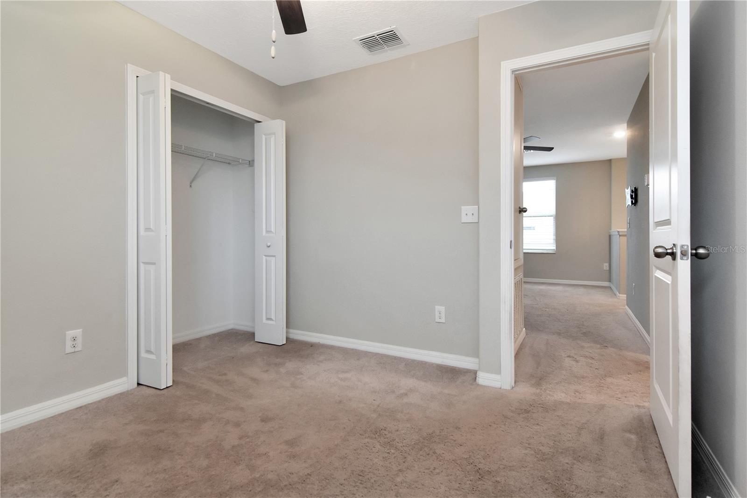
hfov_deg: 95.0
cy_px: 249
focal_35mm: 16
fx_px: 342
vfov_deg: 72.0
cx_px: 374
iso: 800
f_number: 7.1
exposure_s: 1/15
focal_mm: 11
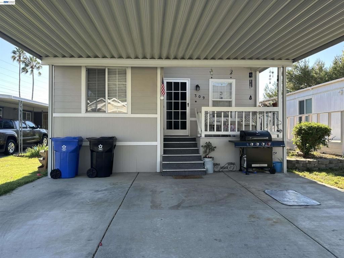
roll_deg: -0.4
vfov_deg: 56.8
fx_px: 239
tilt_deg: +0.4
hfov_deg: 71.6
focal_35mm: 24
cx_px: 172
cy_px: 129
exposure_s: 1/791
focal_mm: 6.86
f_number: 1.78
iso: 80
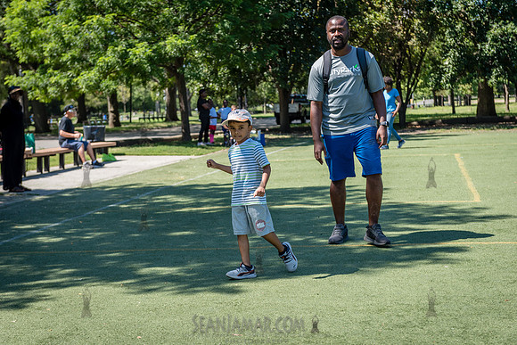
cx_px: 258
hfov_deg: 32.4
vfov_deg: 21.9
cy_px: 172
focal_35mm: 62
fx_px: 891
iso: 200
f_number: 4
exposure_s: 1/800
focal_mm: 62
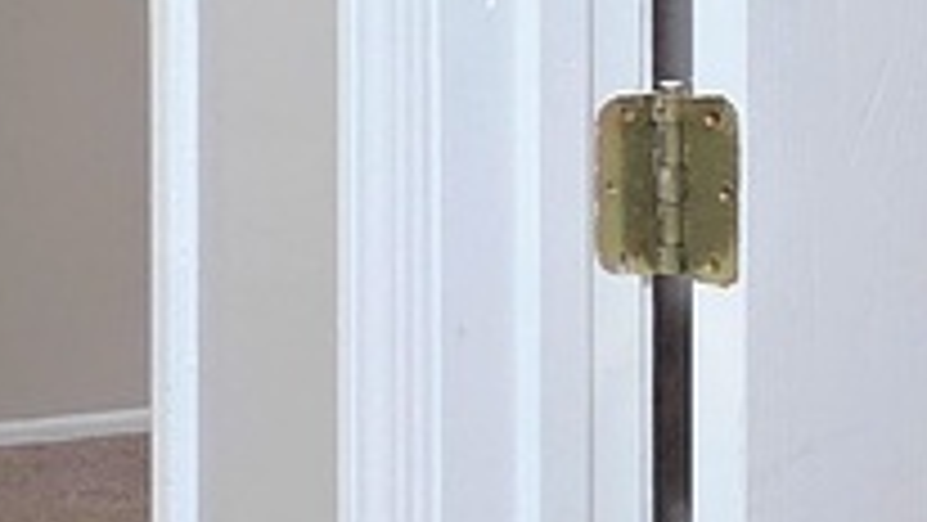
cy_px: -104
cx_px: -216
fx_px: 2434
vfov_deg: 12.0
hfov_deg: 20.1
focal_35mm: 99
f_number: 2.2
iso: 250
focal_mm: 2.2
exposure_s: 1/120
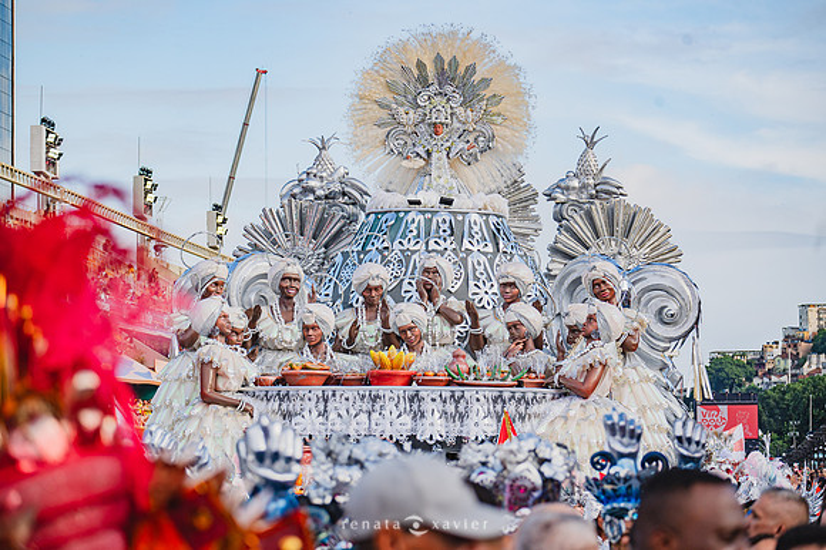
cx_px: 413
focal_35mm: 122
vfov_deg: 11.2
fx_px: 2798
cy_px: 275
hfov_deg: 16.8
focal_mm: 122
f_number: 5.6
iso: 400
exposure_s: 1/1600
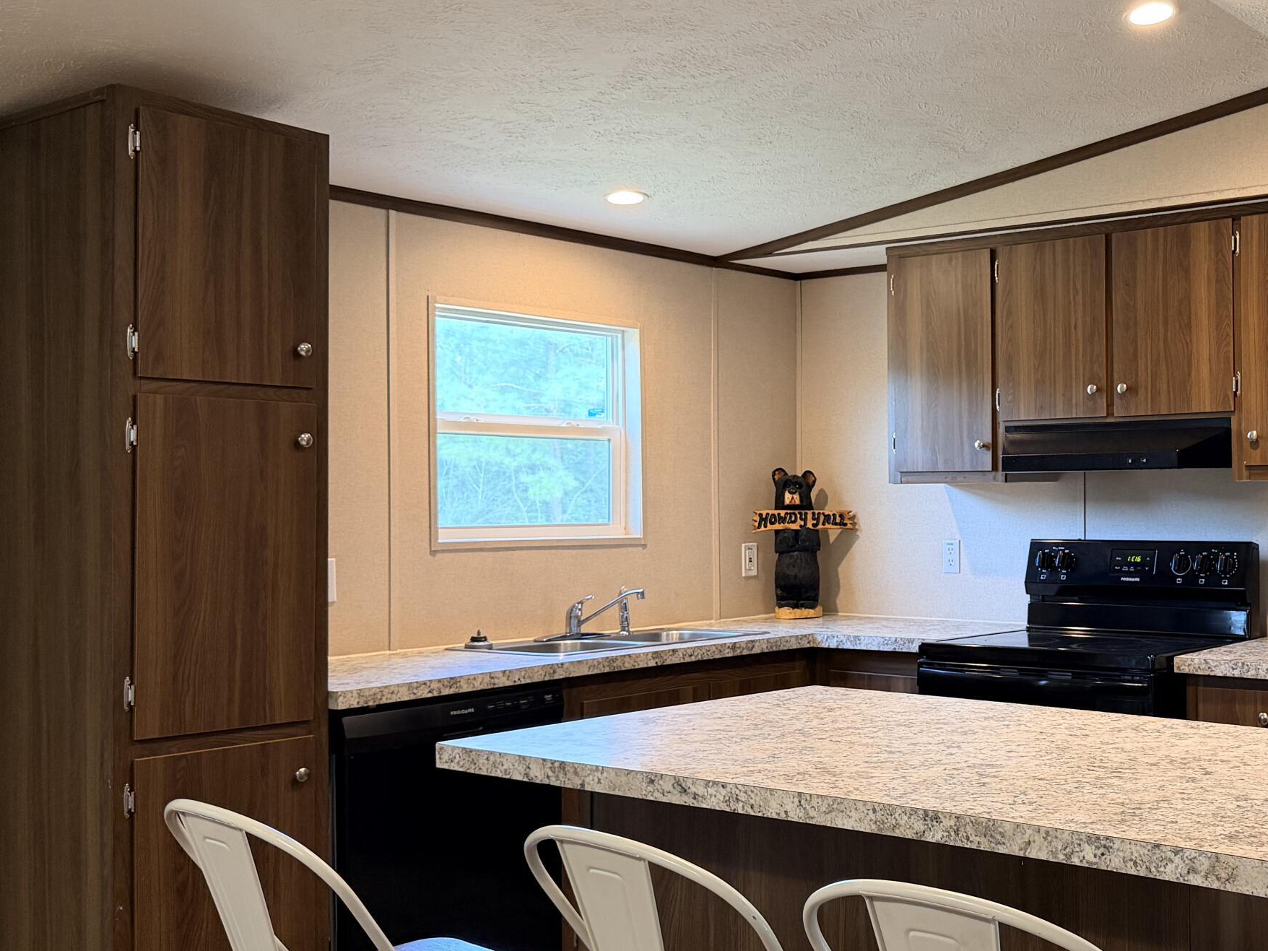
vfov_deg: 35.1
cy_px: 491
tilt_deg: -0.2
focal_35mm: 41
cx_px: 993
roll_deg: +0.4
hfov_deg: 43.8
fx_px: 1502
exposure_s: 1/60
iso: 250
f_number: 1.78
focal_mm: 6.76
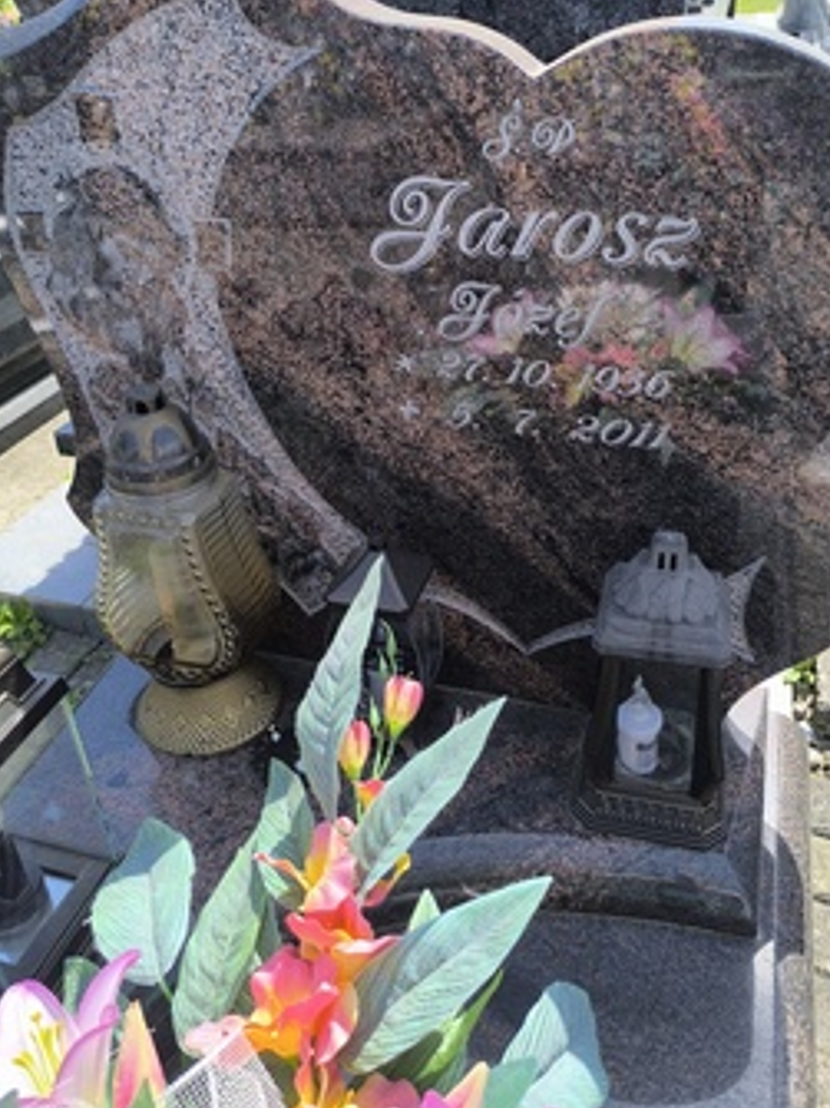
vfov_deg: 63.0
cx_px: 446
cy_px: 456
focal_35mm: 28
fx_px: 896
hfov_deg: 49.7
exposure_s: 1/606
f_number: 1.65
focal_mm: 6.14
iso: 50
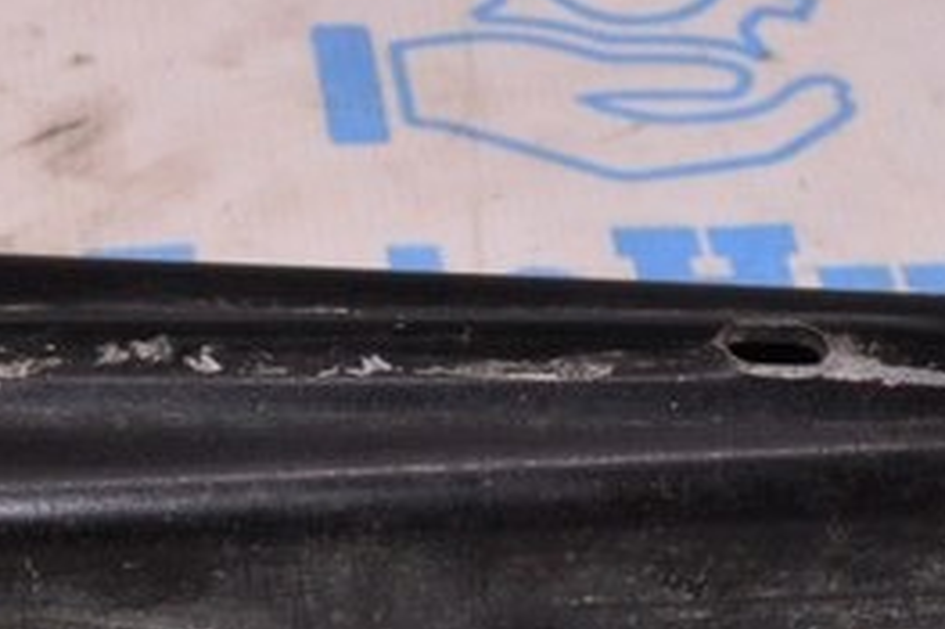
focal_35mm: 117
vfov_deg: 11.6
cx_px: -183
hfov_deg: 16.8
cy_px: 613
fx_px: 3069
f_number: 8
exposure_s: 1/200
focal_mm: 20
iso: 1600
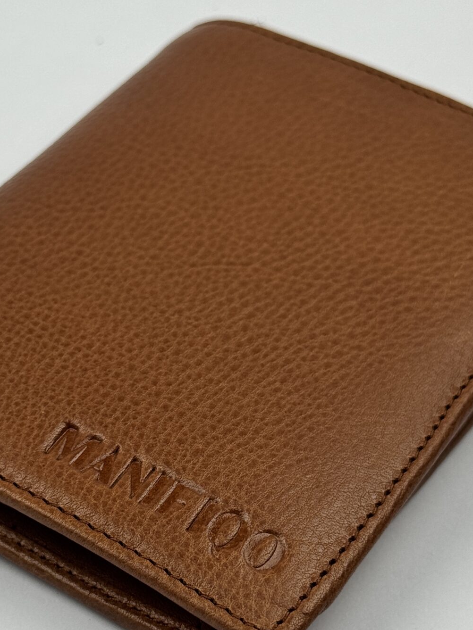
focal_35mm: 92
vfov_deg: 21.3
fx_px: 1676
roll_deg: +0.8
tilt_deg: -43.4
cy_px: 369
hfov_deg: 16.1
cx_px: 197
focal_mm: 6.76
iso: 64
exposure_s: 1/383
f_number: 1.78
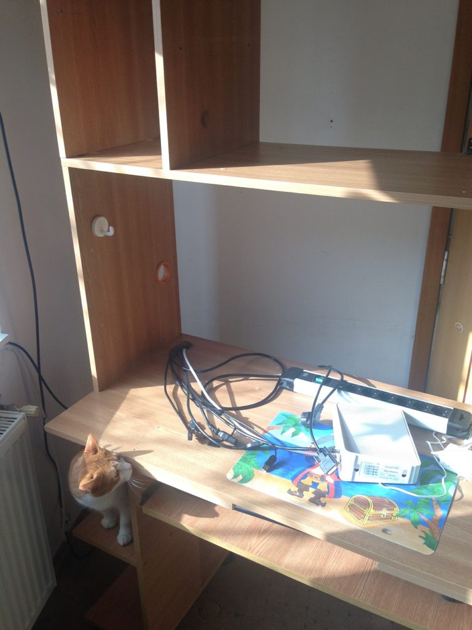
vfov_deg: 55.4
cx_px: 236
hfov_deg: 42.9
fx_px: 600
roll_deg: +0.0
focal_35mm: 33
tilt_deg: -22.5
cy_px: 315
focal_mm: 4.12
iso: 64
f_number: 2.4
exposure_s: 1/120
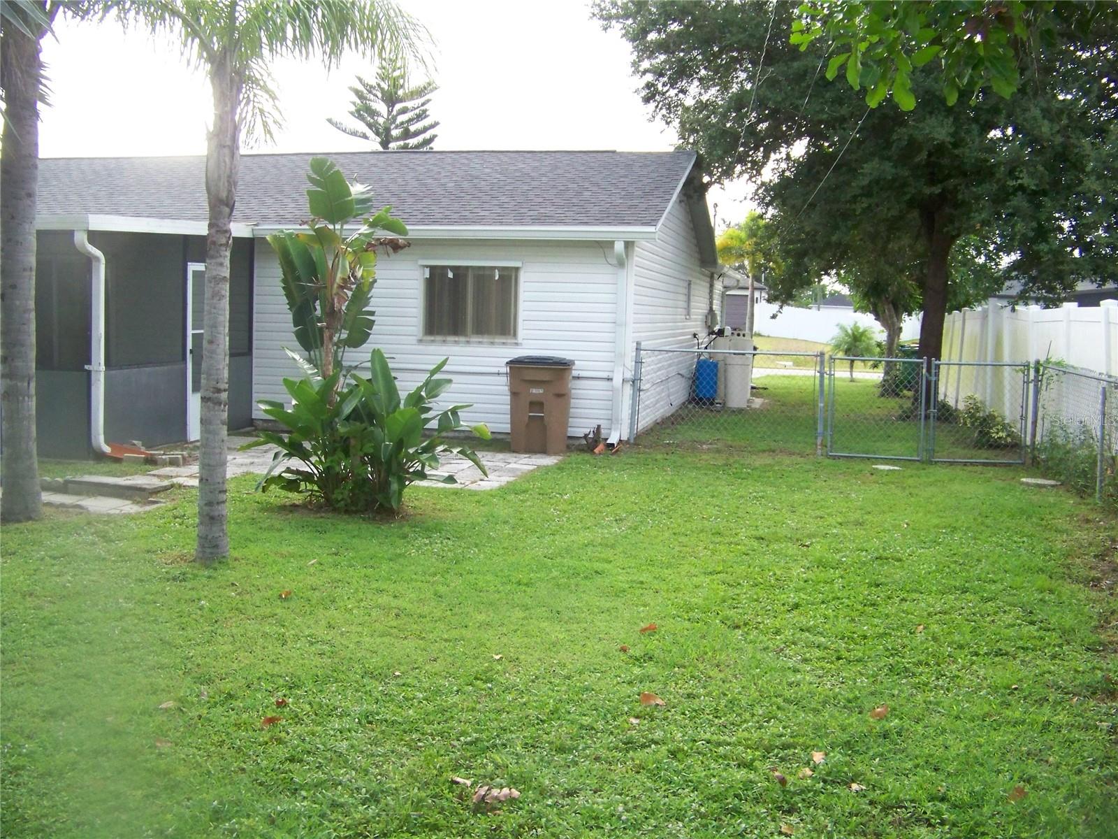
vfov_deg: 39.7
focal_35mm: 36
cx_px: 559
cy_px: 420
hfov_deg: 51.4
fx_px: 1163
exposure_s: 1/500
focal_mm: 5.85
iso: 250
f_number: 2.8
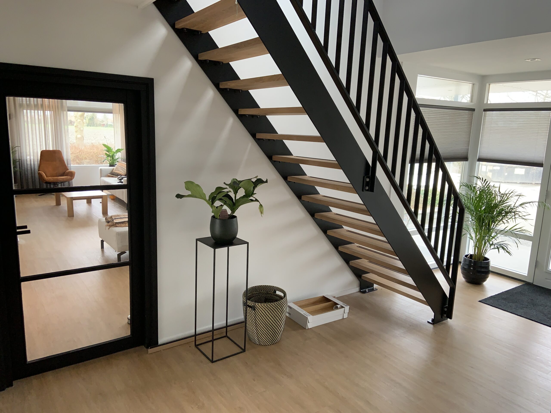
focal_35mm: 26
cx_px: 276
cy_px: 206
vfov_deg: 53.1
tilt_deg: -9.4
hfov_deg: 67.3
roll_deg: -1.6
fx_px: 414
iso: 100
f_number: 1.8
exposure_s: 1/80
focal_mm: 4.25
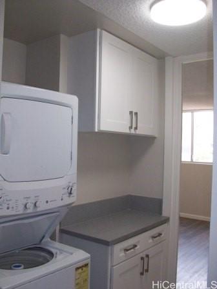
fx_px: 284
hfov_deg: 41.8
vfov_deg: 54.0
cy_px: 144
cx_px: 108
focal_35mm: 34
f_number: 2.8
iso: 199
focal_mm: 5.7
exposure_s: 1/128
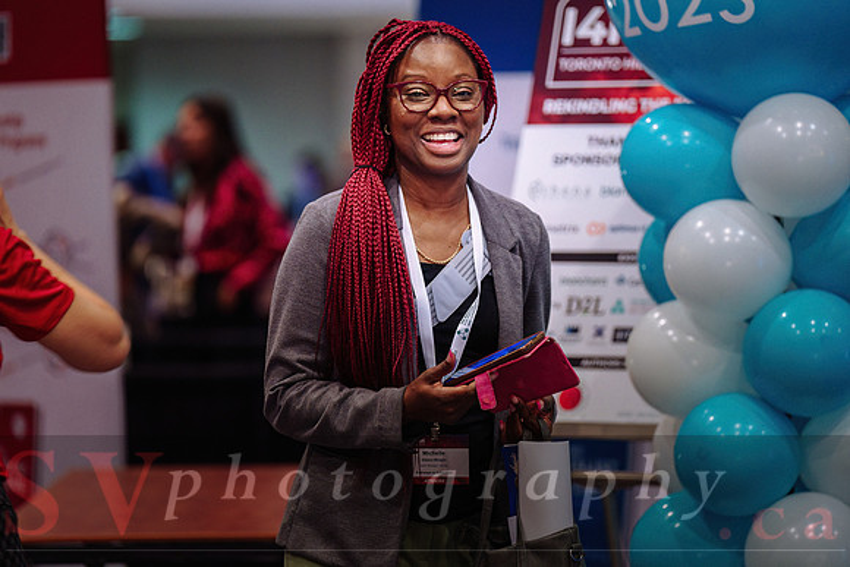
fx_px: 3835
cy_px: 284
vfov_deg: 8.5
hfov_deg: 12.6
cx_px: 420
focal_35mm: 162
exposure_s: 1/80
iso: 800
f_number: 2.8
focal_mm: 159
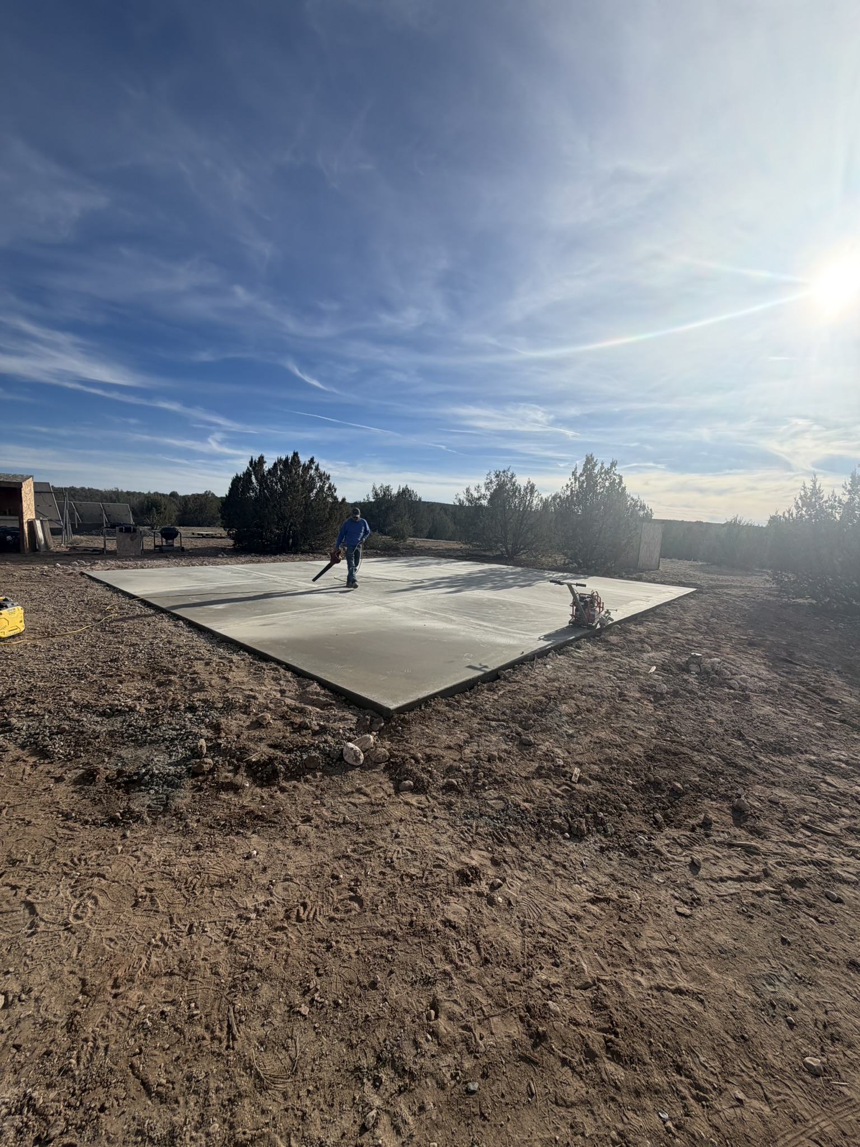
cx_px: 430
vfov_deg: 102.1
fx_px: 464
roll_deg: -2.5
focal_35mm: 14
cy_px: 574
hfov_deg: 85.7
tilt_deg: -6.8
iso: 25
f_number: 2.2
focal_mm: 2.22
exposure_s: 1/2024
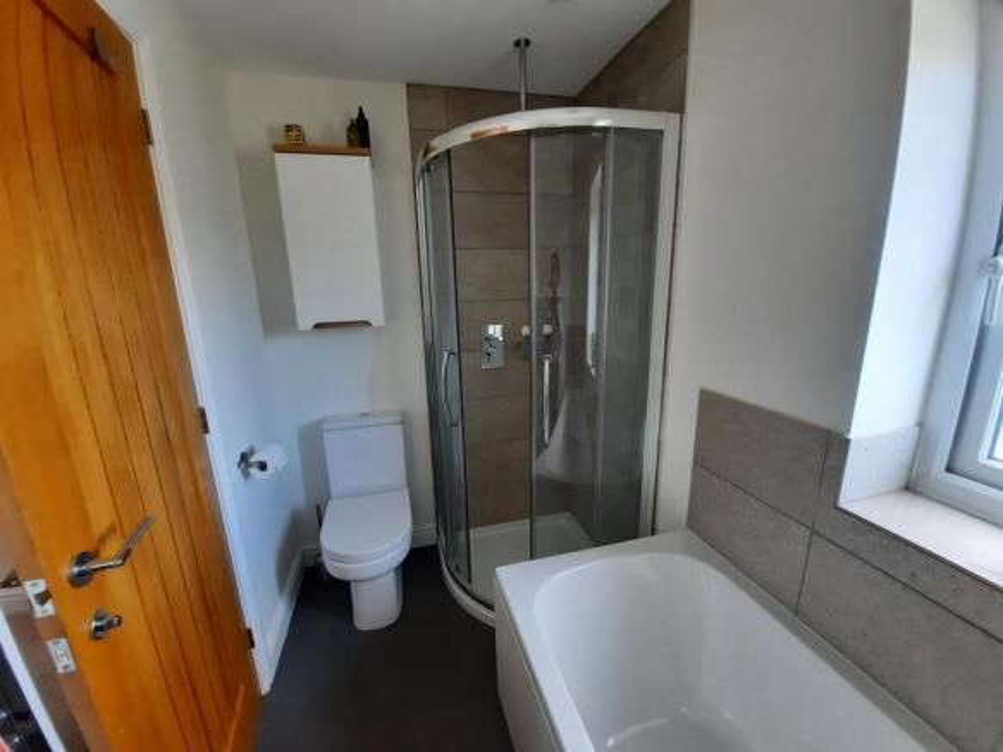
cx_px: 502
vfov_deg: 89.9
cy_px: 376
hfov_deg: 106.2
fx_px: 377
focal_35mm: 13
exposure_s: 1/50
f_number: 2.2
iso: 160
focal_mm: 1.74
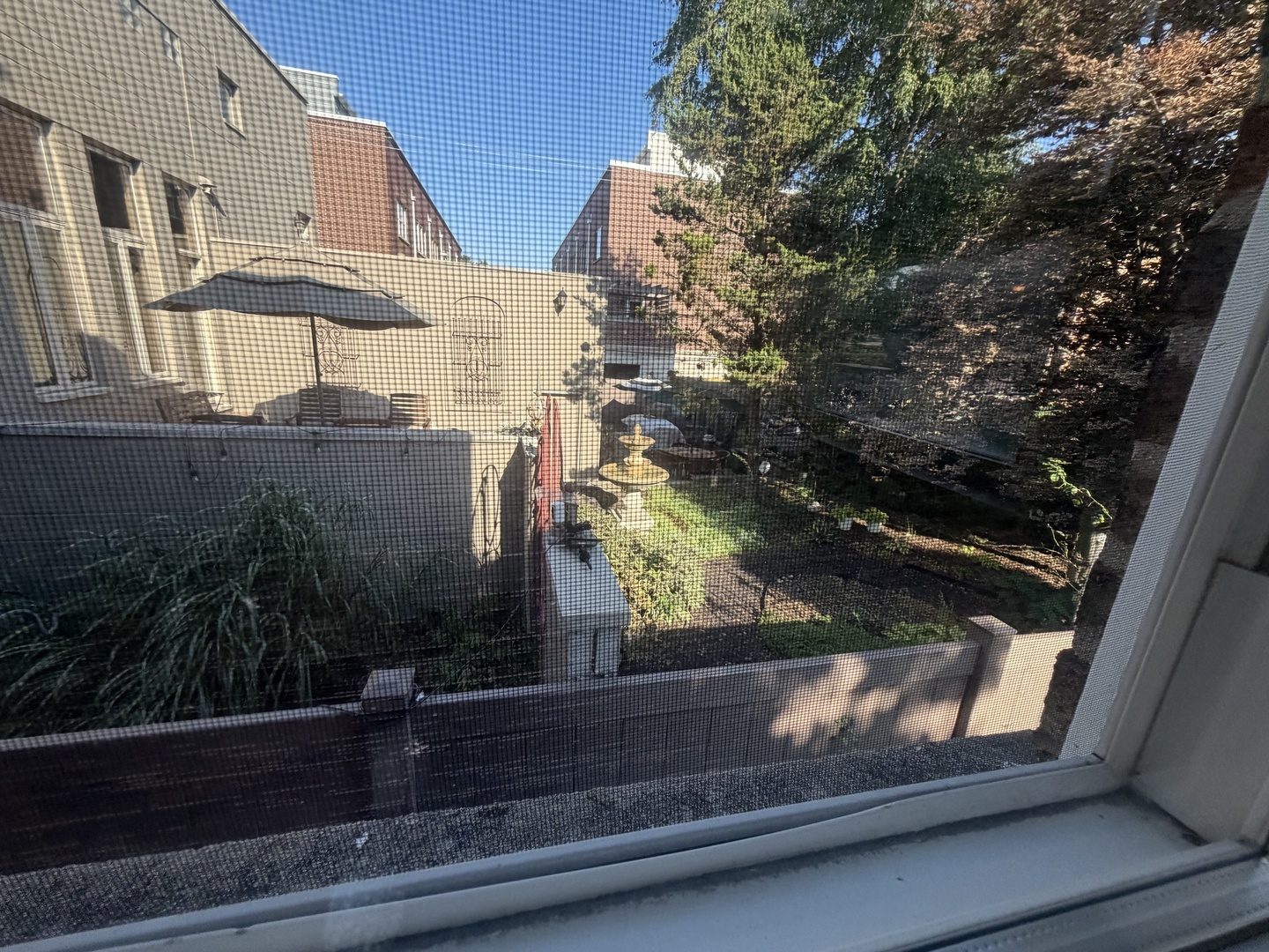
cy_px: 476
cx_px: 634
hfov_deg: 102.1
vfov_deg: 85.7
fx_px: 513
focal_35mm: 14
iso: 64
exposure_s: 1/502
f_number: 2.2
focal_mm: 2.22
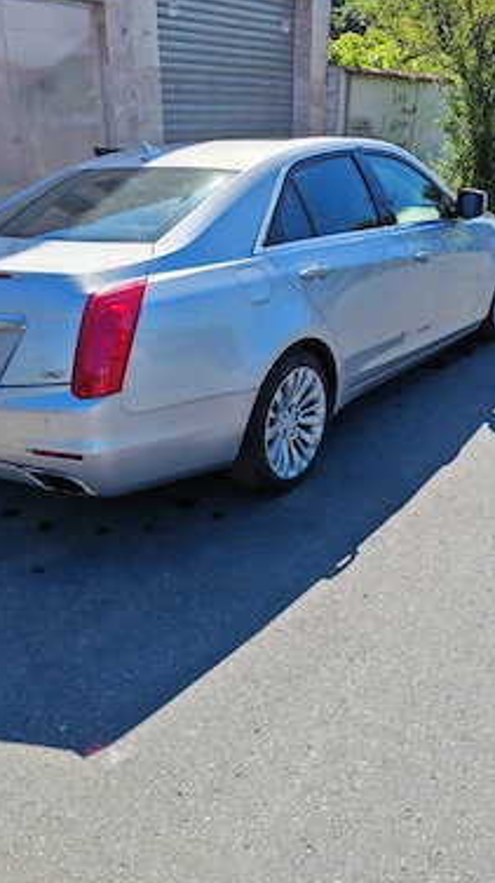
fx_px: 678
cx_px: 228
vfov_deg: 66.1
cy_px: 460
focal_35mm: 29
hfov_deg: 40.1
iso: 50
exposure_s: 1/2100
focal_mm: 5.3
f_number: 1.9
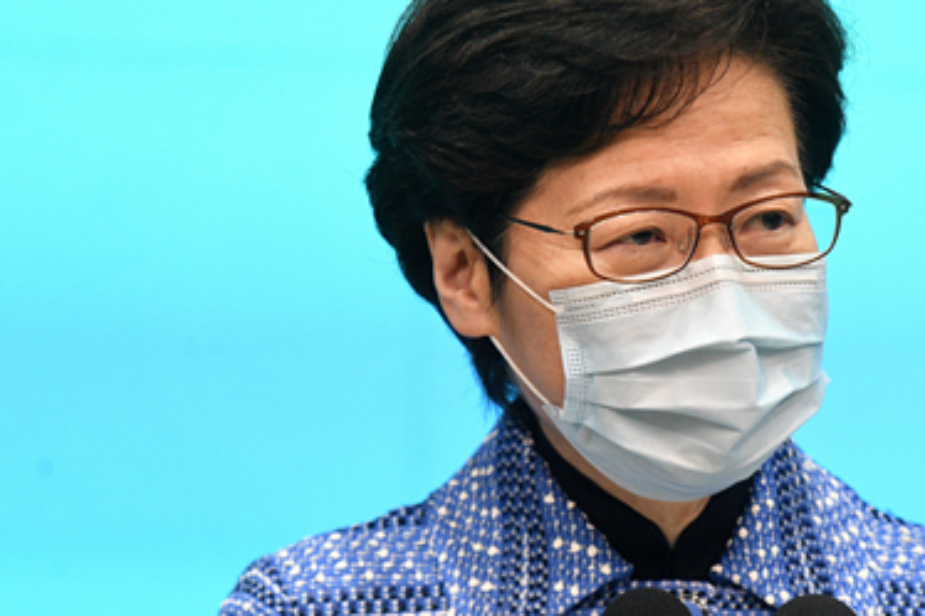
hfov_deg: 4.3
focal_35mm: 481
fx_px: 12353
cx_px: 683
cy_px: 356
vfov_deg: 2.9
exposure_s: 1/125
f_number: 5
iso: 4000
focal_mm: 300
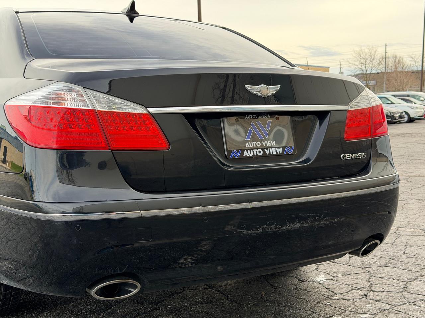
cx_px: 212
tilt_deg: -6.1
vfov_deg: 30.3
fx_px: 589
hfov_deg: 39.7
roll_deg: +1.3
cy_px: 159
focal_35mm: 48
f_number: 1.78
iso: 80
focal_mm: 6.76
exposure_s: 1/583
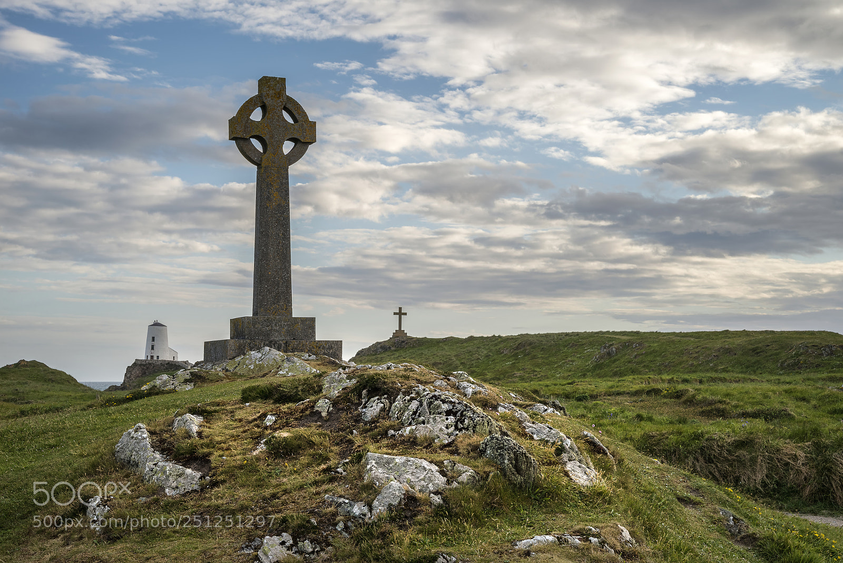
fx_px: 1359
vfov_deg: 23.4
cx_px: 422
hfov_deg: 34.5
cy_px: 282
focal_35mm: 58
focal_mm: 58
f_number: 16
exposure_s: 1/60
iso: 100
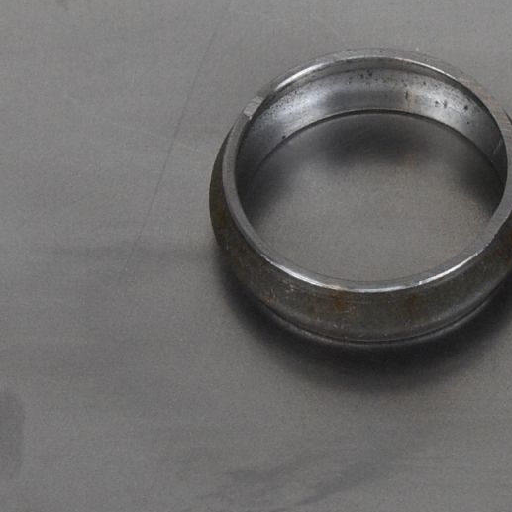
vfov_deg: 8.4
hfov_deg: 8.4
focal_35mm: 208
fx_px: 3485
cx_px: 396
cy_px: 186
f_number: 6.3
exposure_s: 1/160
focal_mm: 55
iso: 1250
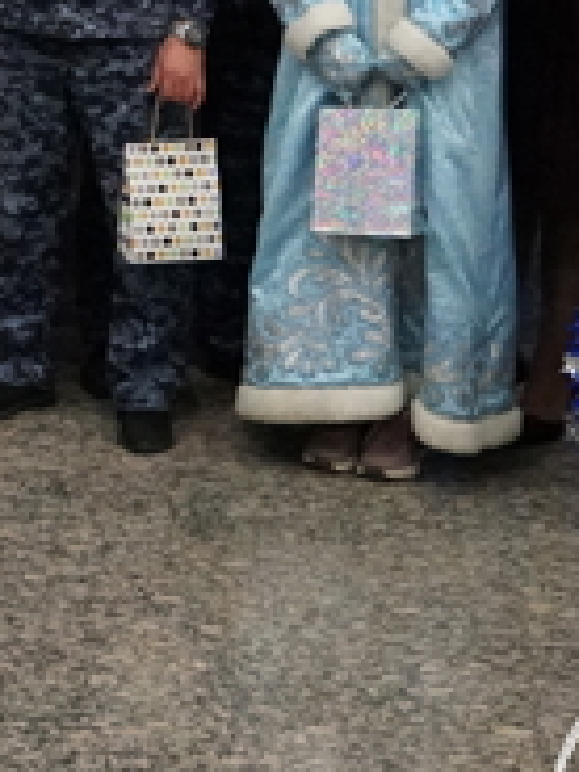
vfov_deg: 16.4
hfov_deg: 11.5
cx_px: -524
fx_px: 2632
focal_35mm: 118
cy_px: 4
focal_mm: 20
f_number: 4
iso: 6400
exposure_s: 1/160
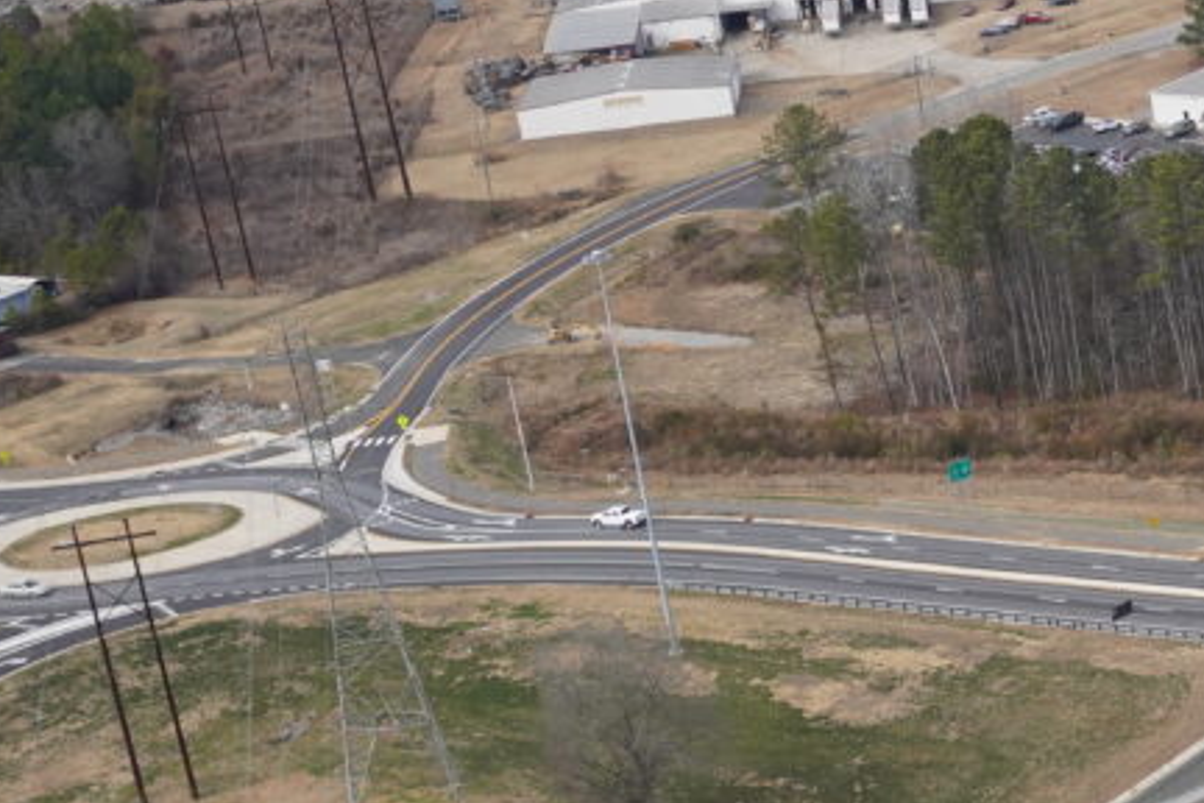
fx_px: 3712
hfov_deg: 16.7
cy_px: 860
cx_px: 1806
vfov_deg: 12.2
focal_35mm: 111
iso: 320
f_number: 4.5
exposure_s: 1/1600
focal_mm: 24
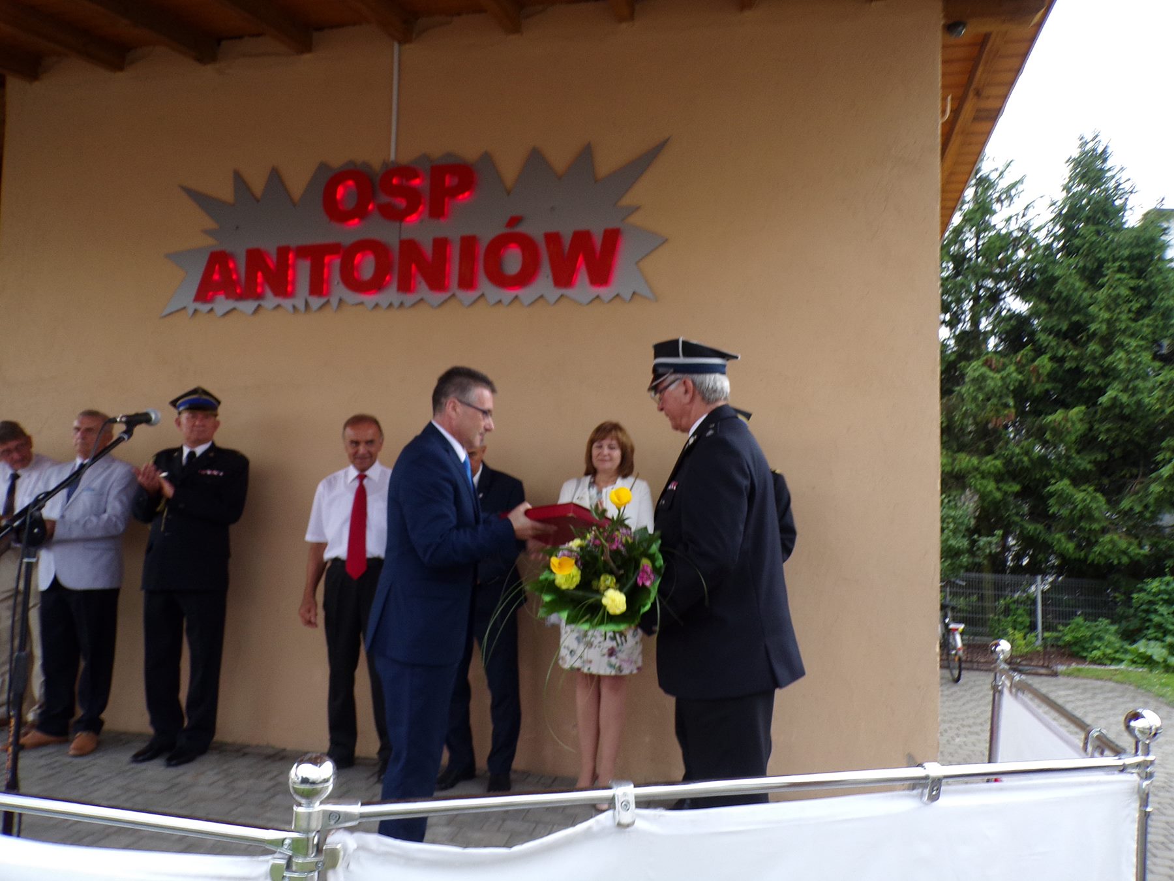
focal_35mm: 24
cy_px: 440
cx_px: 587
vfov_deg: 56.8
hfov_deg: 71.6
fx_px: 814
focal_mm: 4.3
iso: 80
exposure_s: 1/38
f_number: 4.3
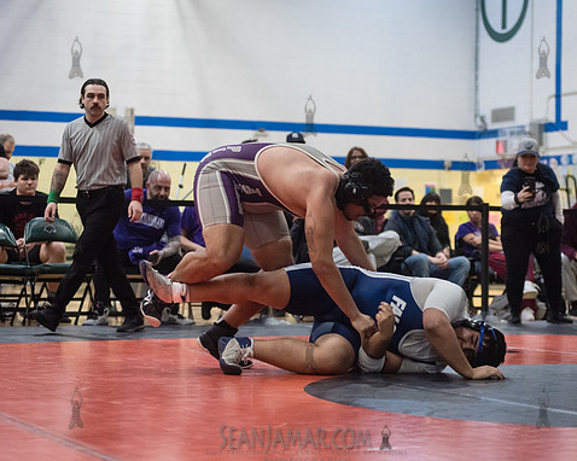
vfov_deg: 15.7
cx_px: 309
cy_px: 232
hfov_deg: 19.6
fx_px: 1673
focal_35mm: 98
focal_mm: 86
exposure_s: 1/500
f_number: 3.5
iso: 8000
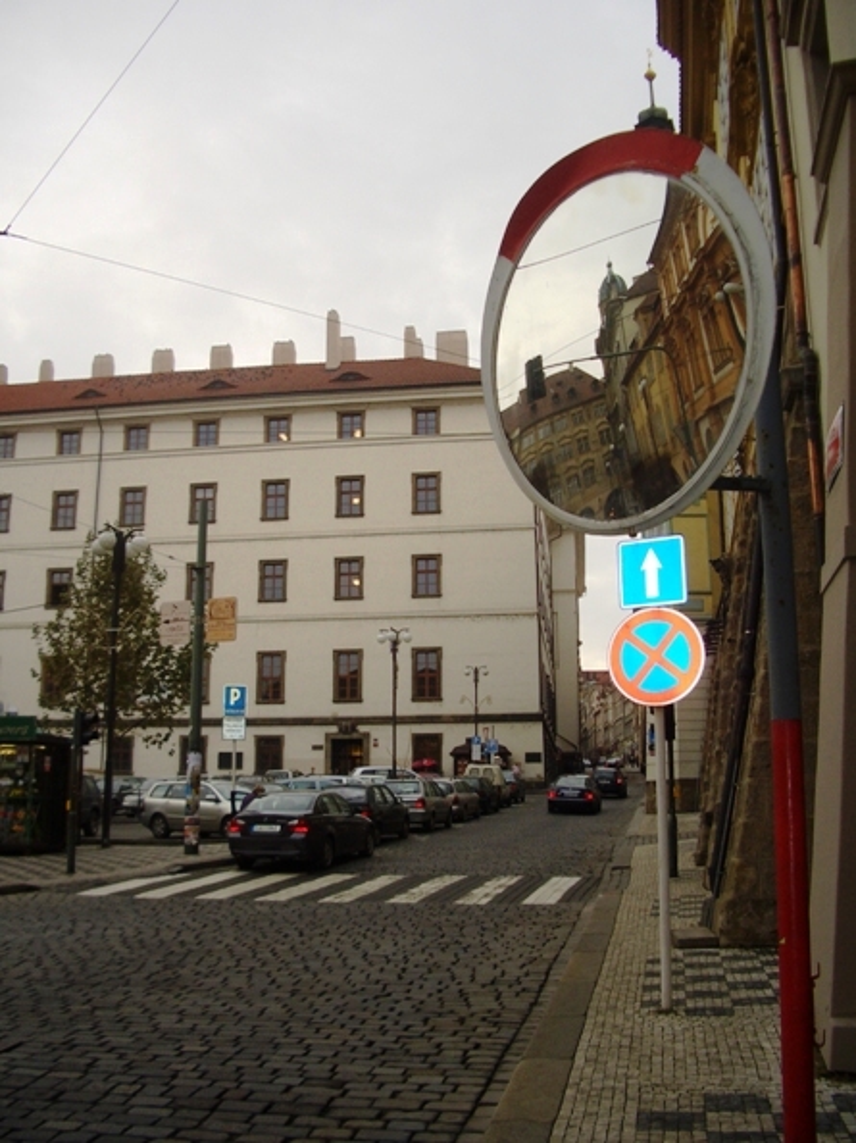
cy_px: 572
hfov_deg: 40.7
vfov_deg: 52.6
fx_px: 1155
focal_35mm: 35
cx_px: 428
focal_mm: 5.8
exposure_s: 1/200
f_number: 2.6
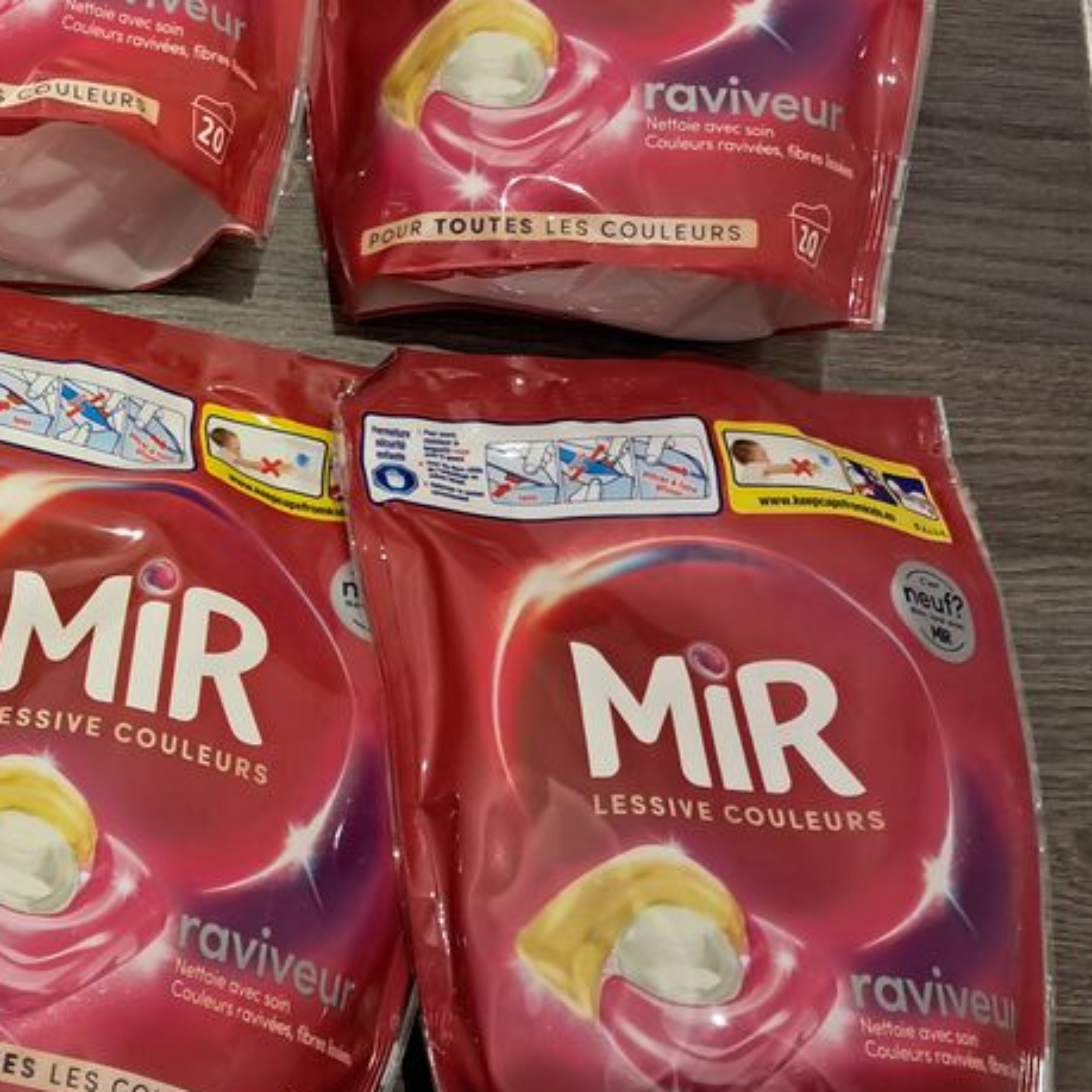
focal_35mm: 52
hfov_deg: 30.6
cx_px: 21
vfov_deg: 32.6
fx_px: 1856
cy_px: 414
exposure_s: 1/33
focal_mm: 4
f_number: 1.8
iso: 800
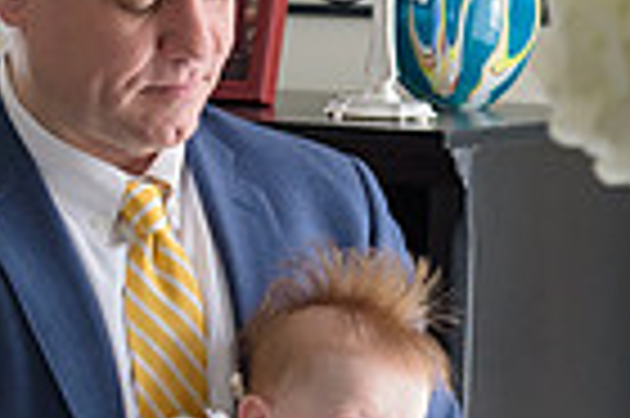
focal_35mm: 187
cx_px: 410
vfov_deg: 7.3
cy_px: 254
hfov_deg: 11.0
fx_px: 3269
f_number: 3.2
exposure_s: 1/125
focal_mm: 45
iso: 1600
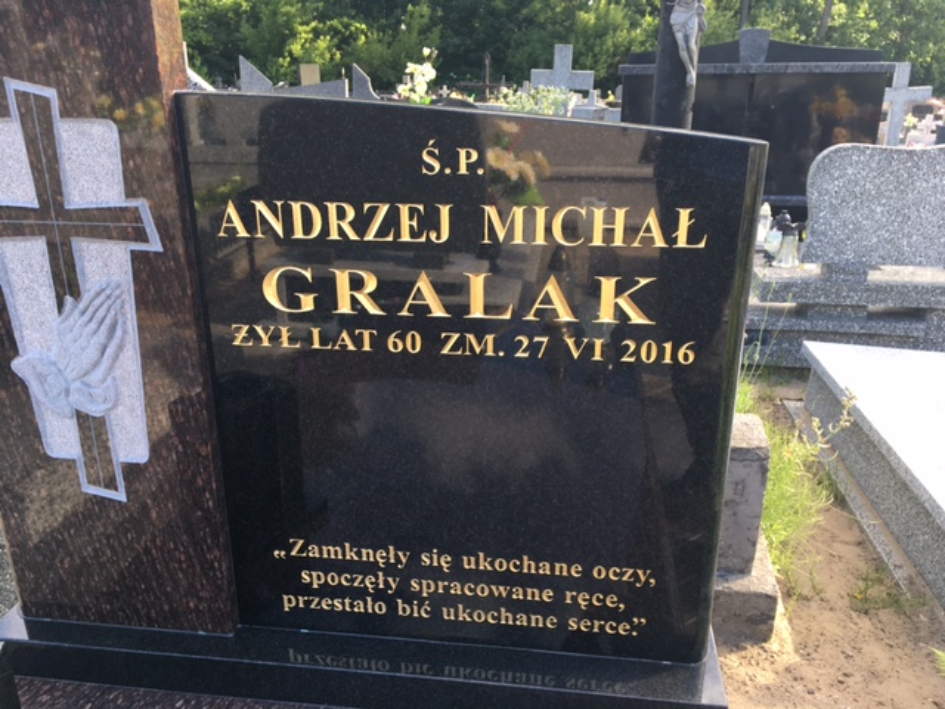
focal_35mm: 29
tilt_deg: -19.9
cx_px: 472
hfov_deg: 61.7
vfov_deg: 48.2
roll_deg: -0.7
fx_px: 792
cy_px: 354
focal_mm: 4.15
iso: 25
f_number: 2.2
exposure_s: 1/100
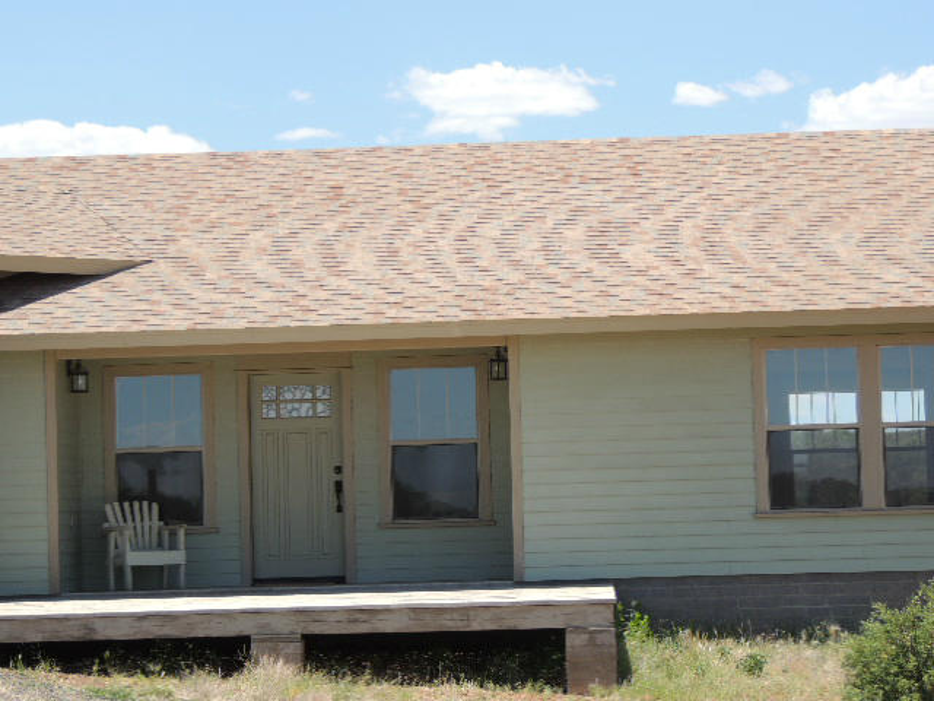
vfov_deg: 14.1
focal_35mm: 105
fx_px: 2833
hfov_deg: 18.7
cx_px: 467
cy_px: 350
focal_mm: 18.7
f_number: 4.2
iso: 100
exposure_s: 1/500
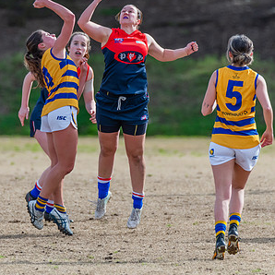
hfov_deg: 1.5
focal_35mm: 1160
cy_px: 92
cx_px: 107
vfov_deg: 1.5
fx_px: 10426
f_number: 6.3
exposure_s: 1/1600
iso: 800
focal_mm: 600
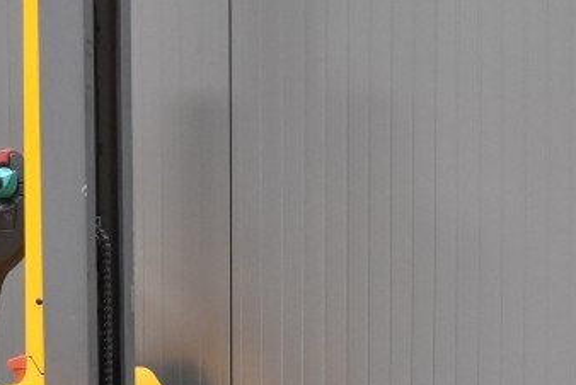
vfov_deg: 11.6
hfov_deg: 17.4
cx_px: 184
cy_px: 365
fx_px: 1874
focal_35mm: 117
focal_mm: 22
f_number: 4.5
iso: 1250
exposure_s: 1/60
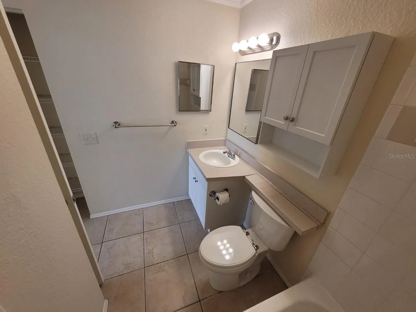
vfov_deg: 89.9
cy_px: 156
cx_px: 208
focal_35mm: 13
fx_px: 156
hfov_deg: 106.2
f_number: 2.2
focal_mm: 1.74
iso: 125
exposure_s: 1/60
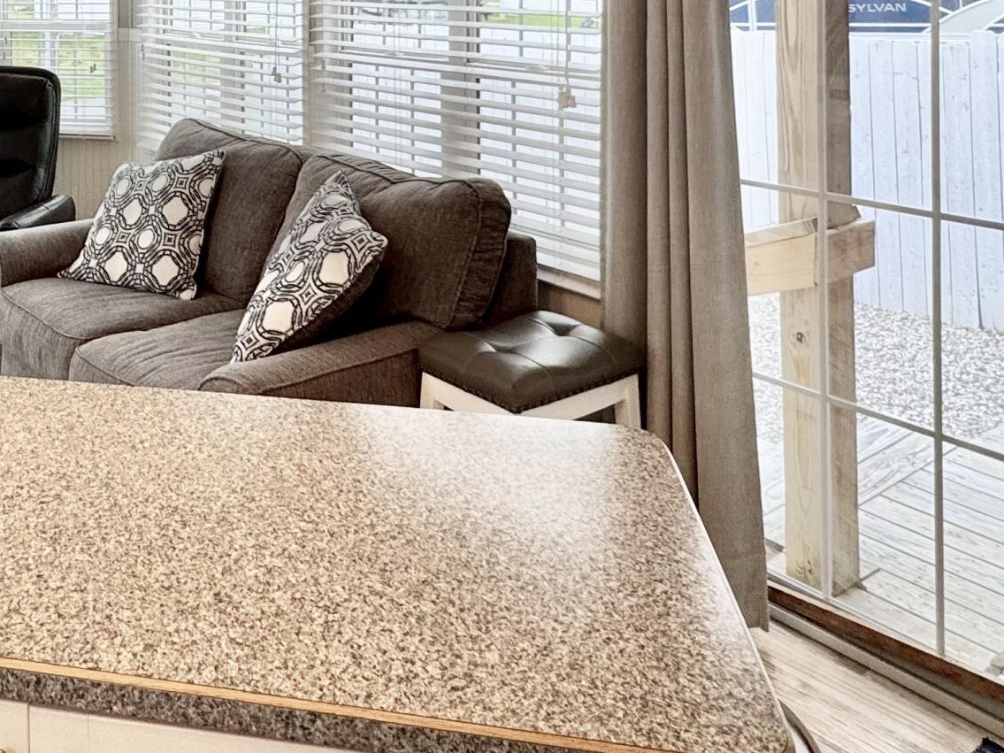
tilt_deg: -1.1
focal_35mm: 37
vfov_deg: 34.6
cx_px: 225
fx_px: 1073
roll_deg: +1.0
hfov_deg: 47.8
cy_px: -27
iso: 100
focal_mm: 2.22
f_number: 2.2
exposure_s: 1/120
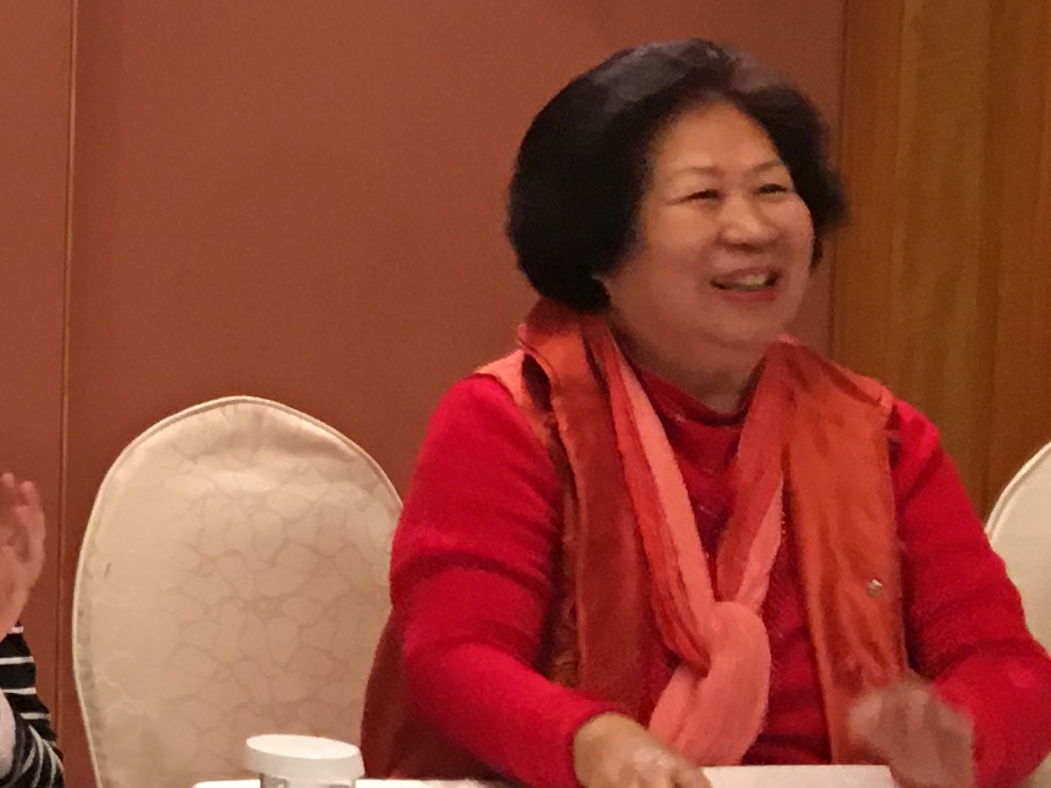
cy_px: -42
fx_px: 3918
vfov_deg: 11.4
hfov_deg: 13.2
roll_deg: -1.6
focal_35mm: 129
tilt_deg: -1.0
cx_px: -1057
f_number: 2.2
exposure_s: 1/15
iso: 64
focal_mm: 4.15
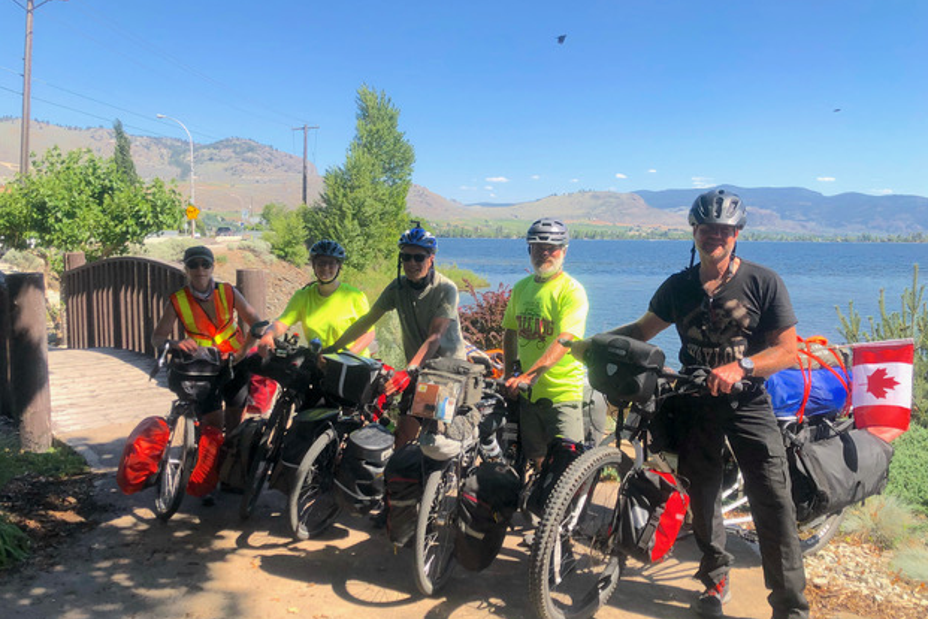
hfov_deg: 61.9
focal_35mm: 30
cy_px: 315
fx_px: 773
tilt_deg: -6.7
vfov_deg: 43.6
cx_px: 465
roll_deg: -0.3
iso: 20
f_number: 1.8
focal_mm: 4
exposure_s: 1/1869
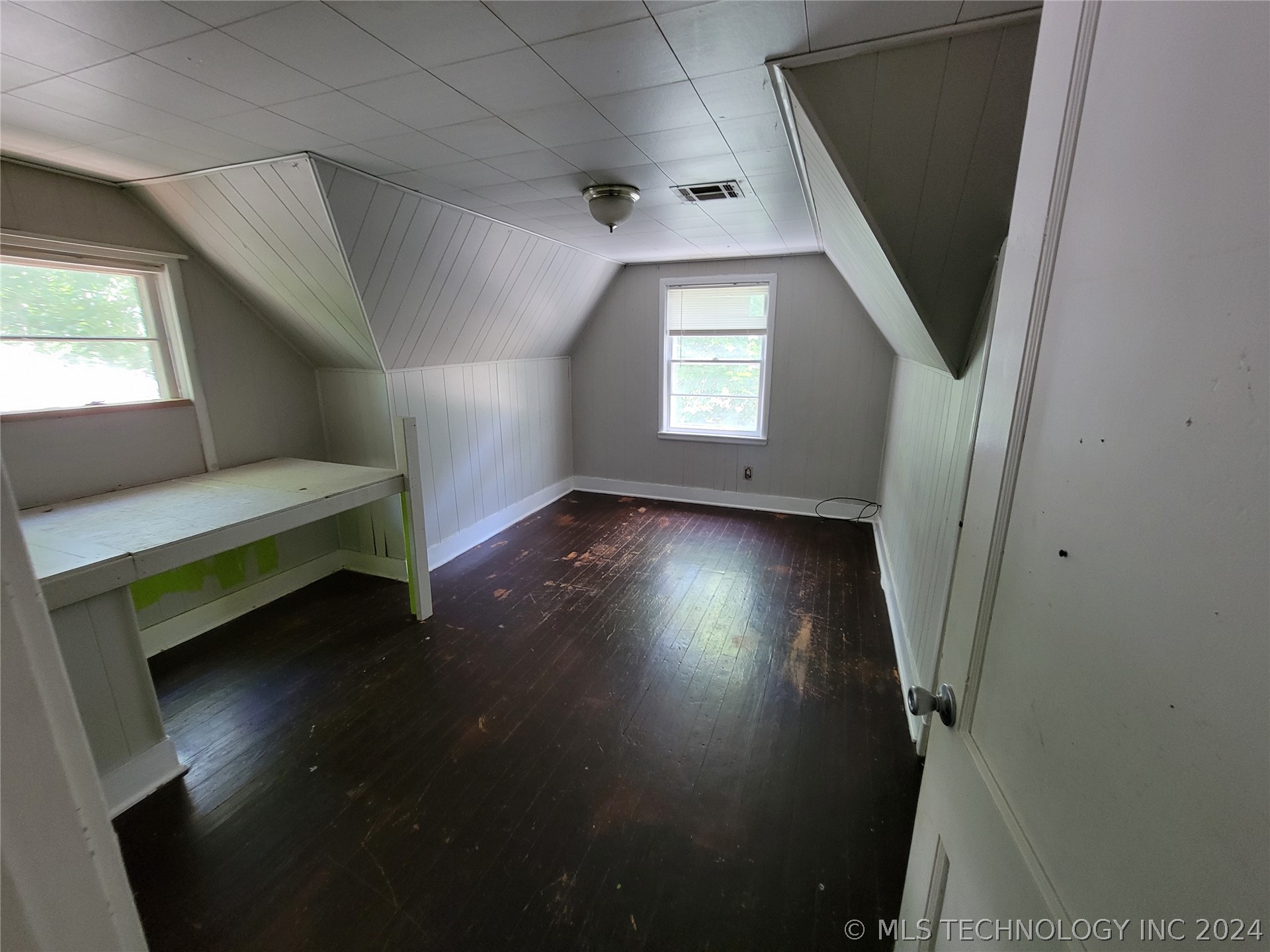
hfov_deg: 106.2
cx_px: 635
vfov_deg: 89.9
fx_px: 477
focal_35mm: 13
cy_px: 476
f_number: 2.2
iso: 320
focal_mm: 2.2
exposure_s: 1/30
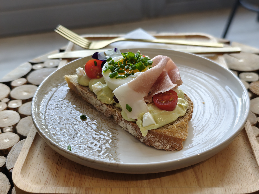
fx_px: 344
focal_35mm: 46
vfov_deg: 31.5
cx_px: 130
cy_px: 97
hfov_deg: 41.2
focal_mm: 8.72
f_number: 1.63
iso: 400
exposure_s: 1/100
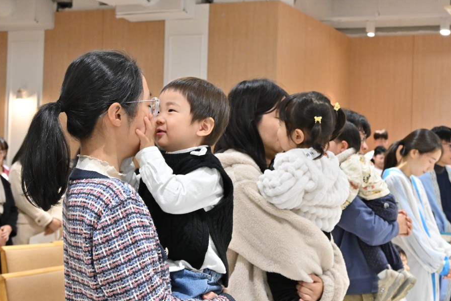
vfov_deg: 20.9
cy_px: 148
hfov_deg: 30.8
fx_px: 815
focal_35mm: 65
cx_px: 282
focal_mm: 30.5
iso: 1600
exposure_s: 1/160
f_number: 5
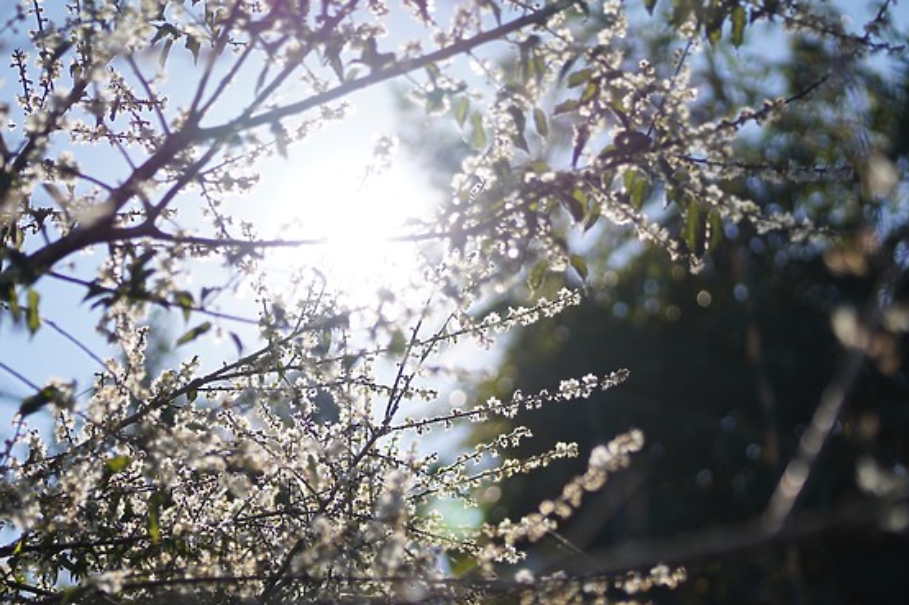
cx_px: 409
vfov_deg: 10.5
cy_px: 384
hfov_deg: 15.8
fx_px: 3281
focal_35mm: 130
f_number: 2.8
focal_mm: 100
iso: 100
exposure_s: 1/4000
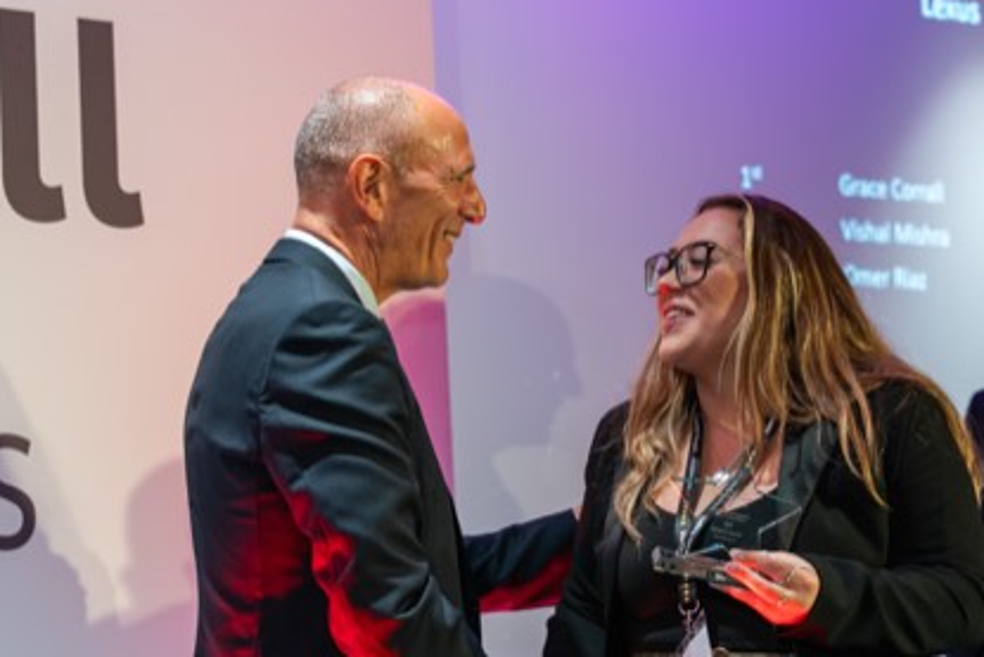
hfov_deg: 18.9
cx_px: 567
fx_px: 2953
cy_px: 366
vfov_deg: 12.7
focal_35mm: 108
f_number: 2.8
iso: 400
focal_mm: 70
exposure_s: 1/125
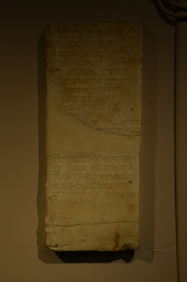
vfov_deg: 35.1
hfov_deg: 23.7
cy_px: 141
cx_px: 94
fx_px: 446
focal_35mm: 57
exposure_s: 1/250
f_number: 8
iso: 1000
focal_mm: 38
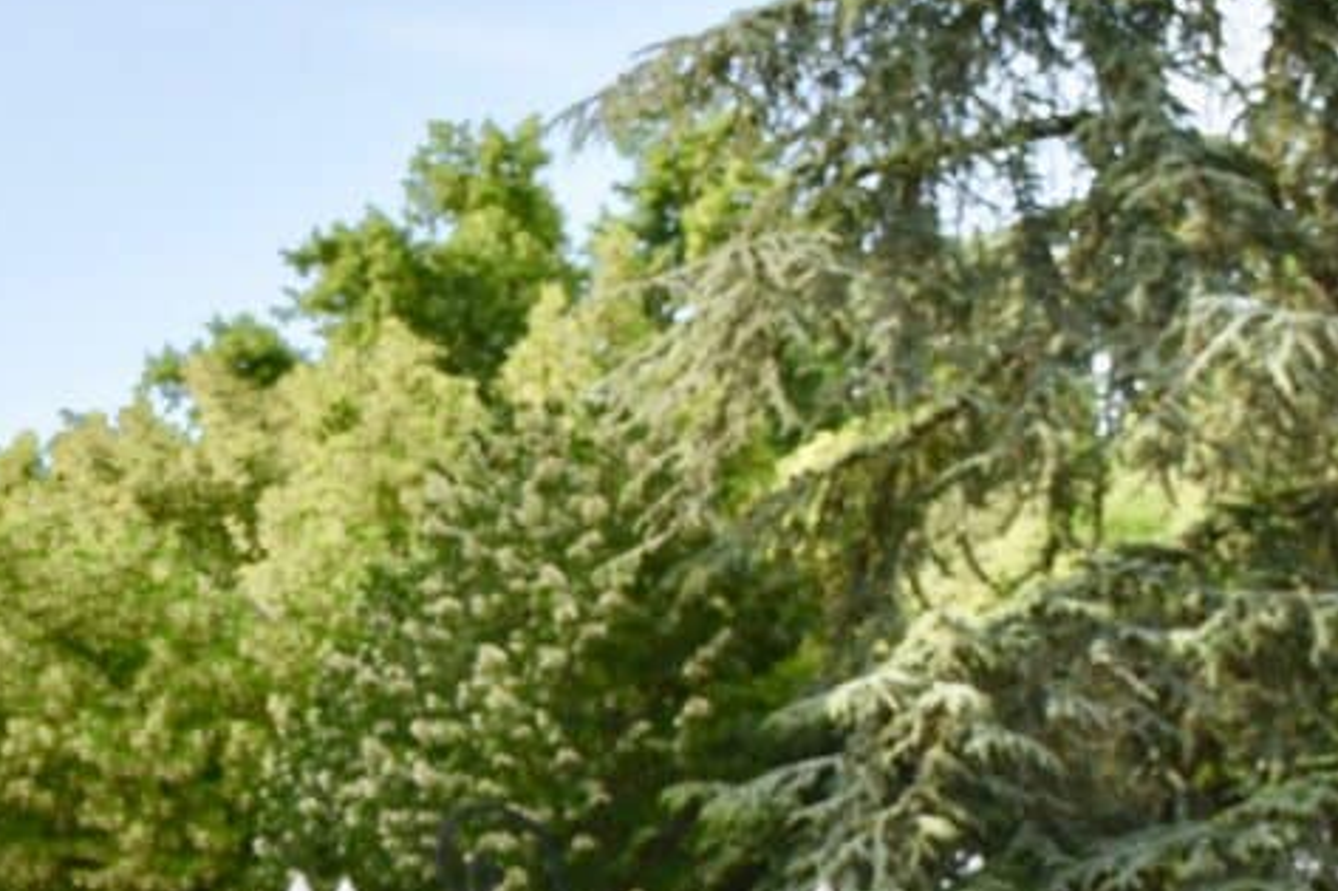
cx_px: -153
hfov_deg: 9.2
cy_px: 940
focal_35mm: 221
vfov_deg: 6.2
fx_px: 8211
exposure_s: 1/200
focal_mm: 34
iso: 100
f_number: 7.1
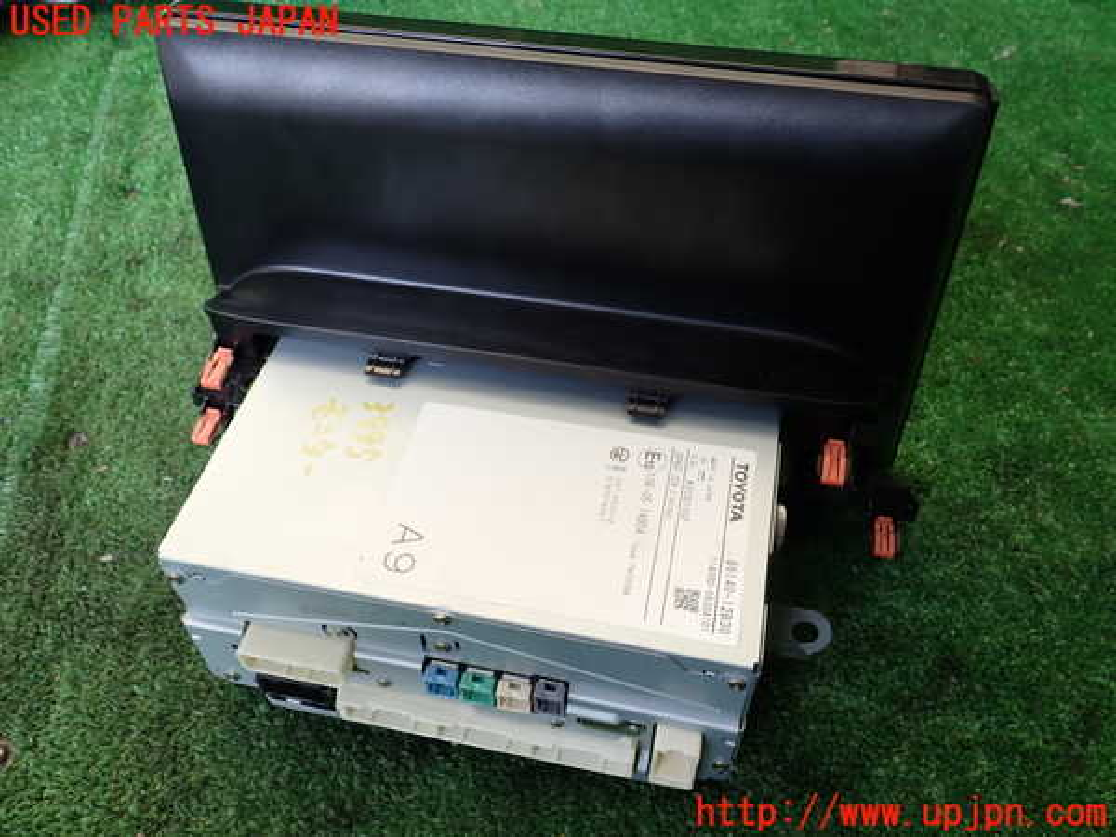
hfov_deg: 60.0
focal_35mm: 30
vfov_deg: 46.8
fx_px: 967
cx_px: 558
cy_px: 418
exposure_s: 1/80
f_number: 3.2
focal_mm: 5.4
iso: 100
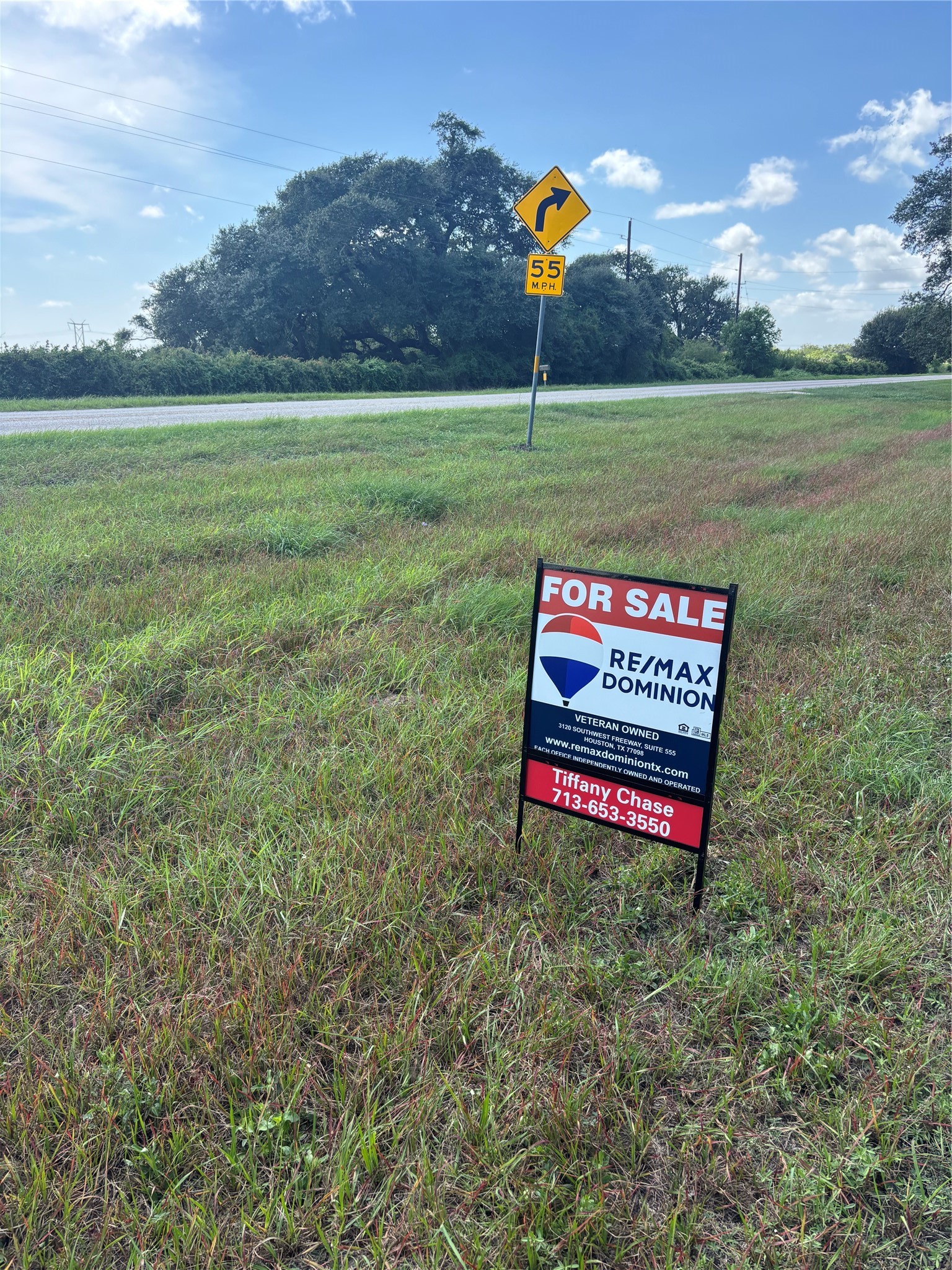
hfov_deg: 53.1
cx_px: 476
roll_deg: -1.8
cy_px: 635
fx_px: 953
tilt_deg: -14.8
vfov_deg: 67.3
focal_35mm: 26
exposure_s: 1/775
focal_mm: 5.96
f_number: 1.6
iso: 50
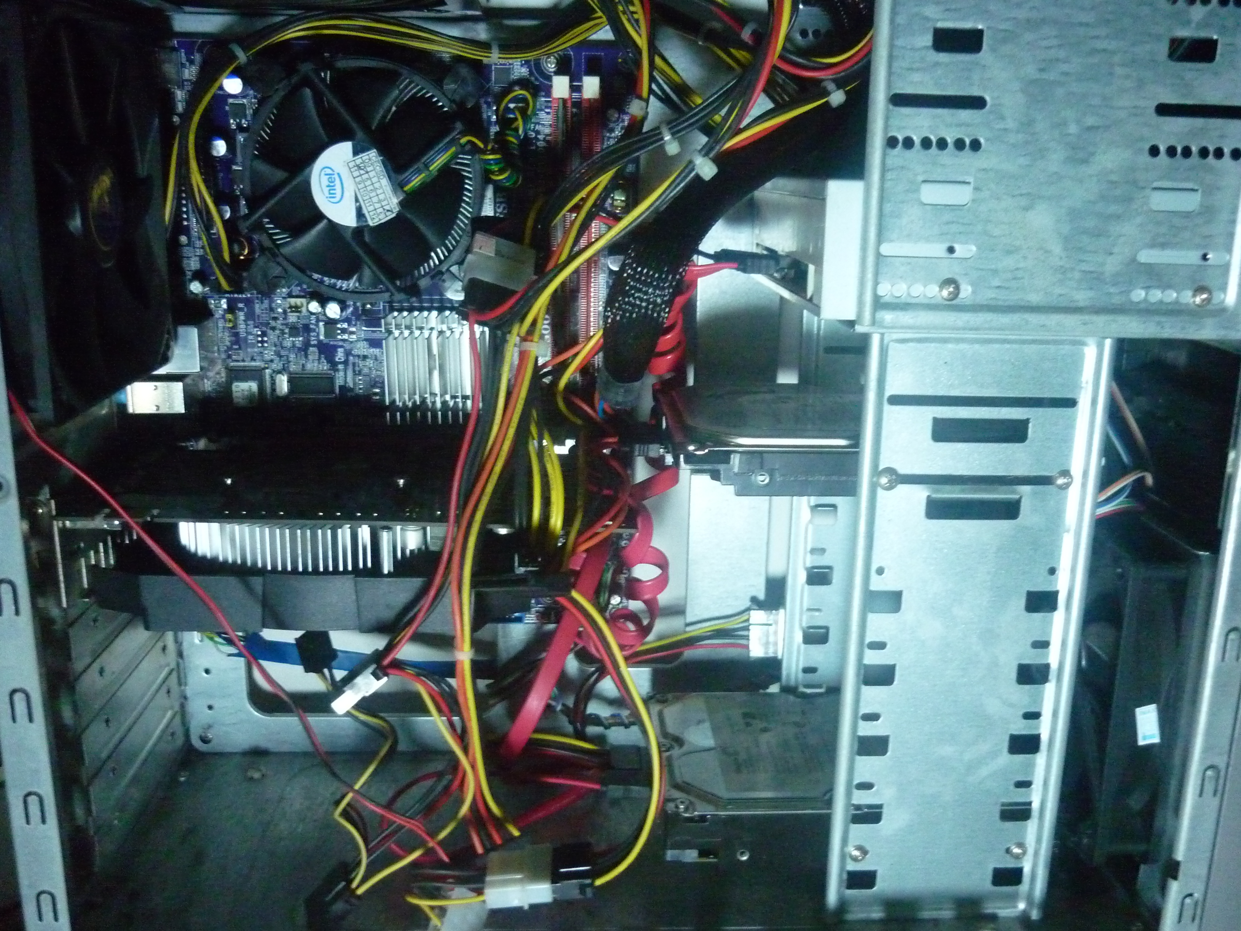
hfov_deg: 55.4
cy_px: 466
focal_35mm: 33
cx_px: 620
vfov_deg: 42.9
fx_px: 1183
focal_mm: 5.5
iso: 800
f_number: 2.8
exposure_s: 1/40
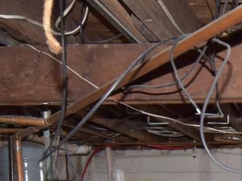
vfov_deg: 14.8
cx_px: 280
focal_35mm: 92
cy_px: 279
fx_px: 641
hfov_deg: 20.2
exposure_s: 1/10
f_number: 4.8
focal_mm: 11
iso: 800
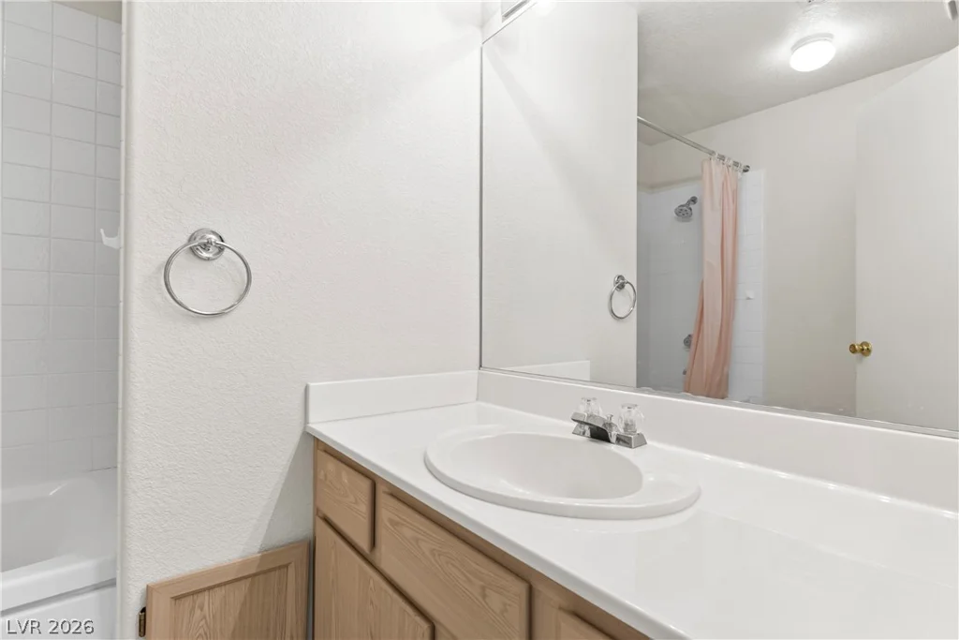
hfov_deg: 93.3
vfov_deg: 70.5
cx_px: 480
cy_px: 320
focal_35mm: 17
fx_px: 453
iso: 400
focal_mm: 17
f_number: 8
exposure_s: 1
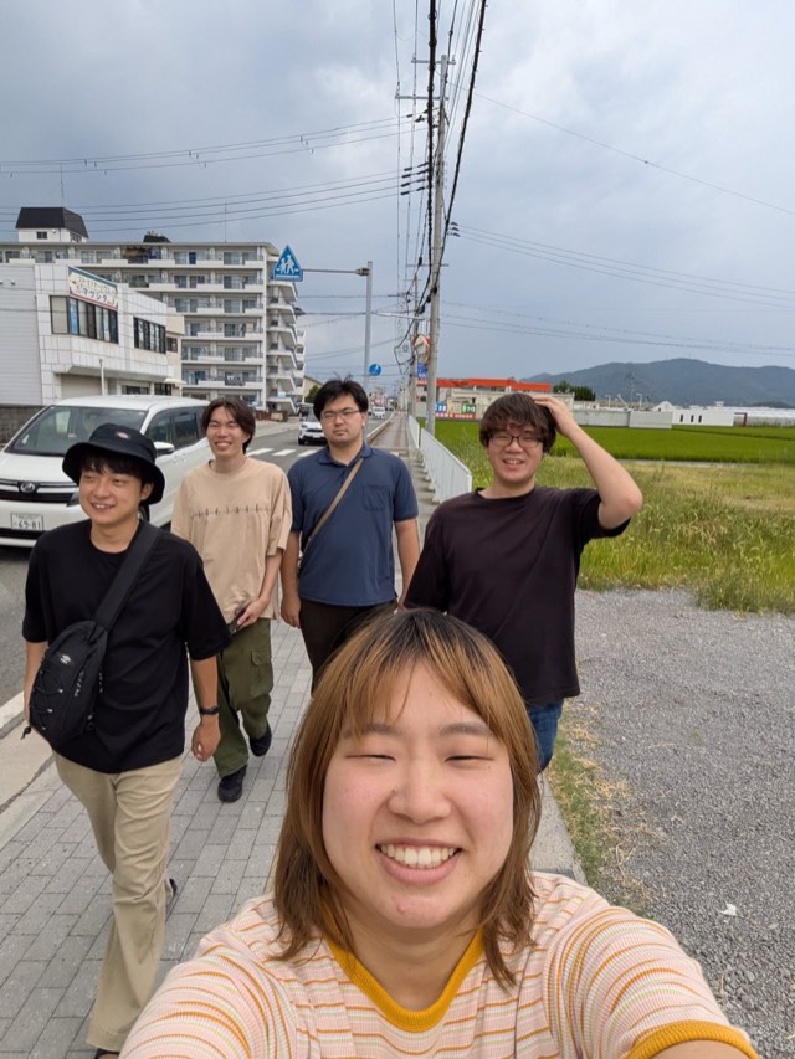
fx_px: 643
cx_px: 398
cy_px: 530
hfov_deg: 63.5
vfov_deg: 79.0
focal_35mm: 21
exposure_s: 1/1043
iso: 45
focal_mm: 2.74
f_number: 2.2
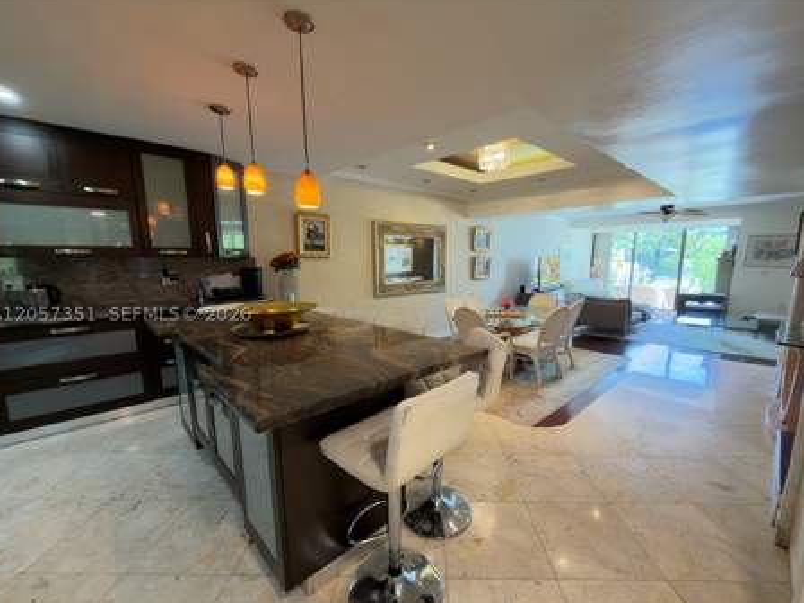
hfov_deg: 98.1
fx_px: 348
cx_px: 416
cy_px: 314
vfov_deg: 81.7
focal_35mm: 15
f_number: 2.2
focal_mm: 2.22
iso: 64
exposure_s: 1/30
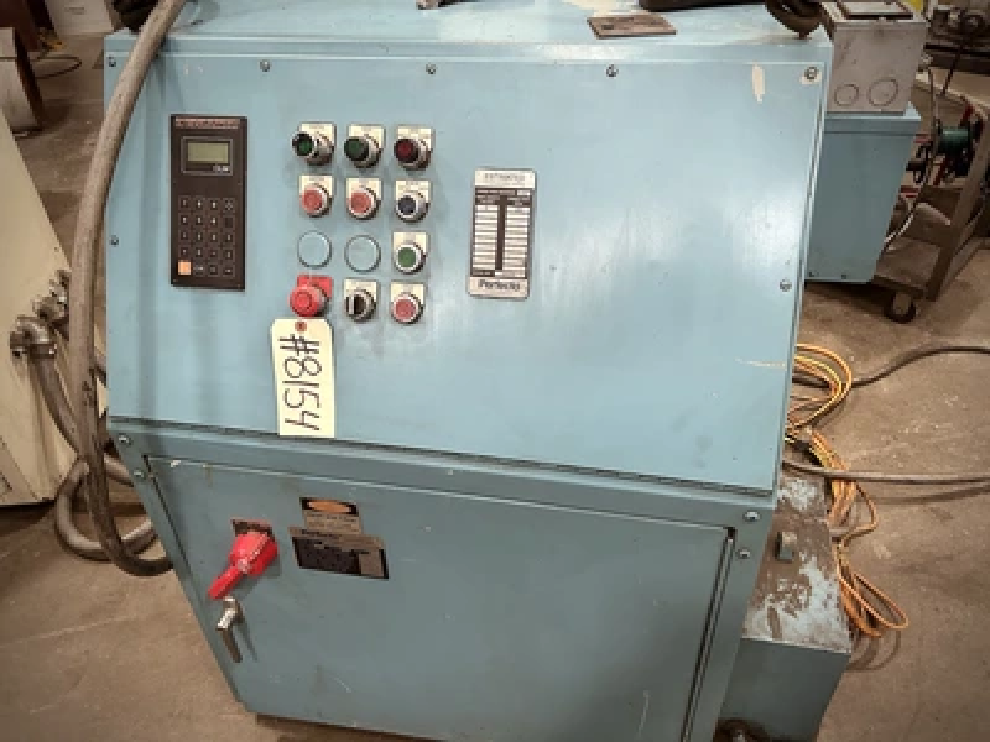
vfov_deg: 53.1
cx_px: 495
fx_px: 744
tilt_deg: -37.4
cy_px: 371
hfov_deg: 67.3
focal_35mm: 26
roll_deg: +3.9
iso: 320
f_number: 1.5
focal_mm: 5.7
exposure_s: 1/60
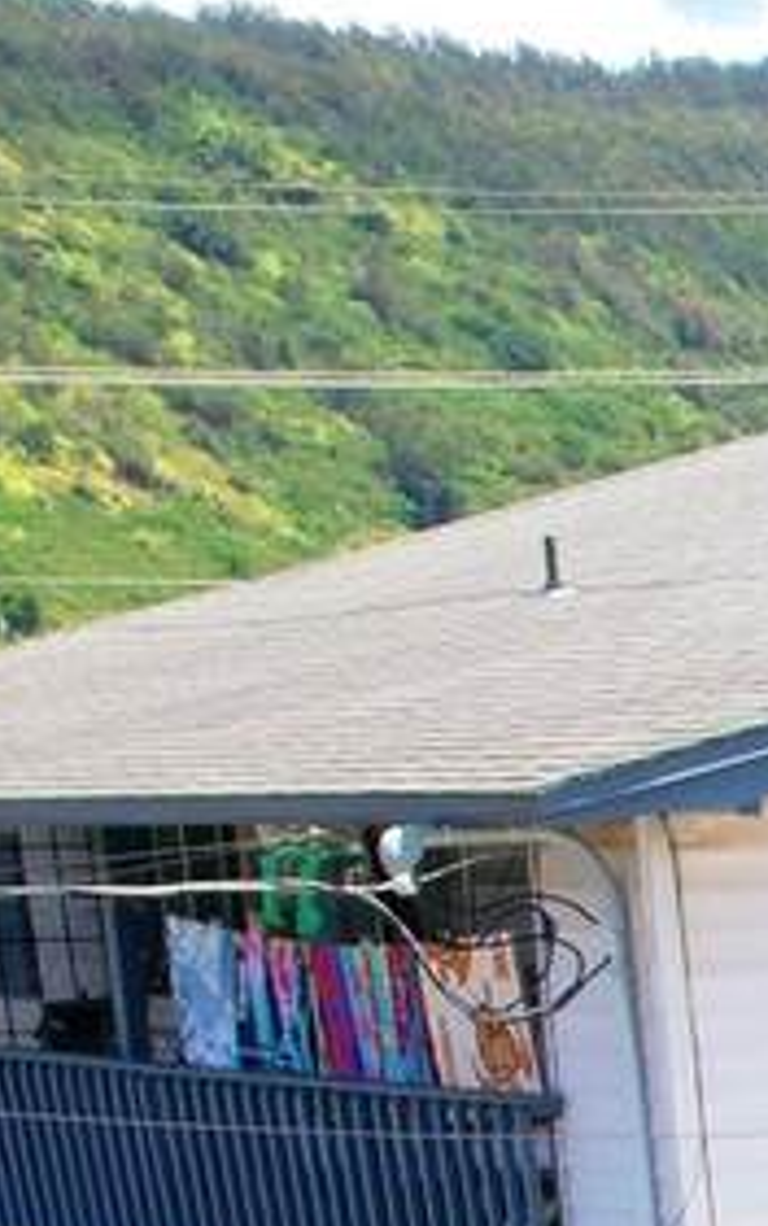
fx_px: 3411
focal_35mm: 102
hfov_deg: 9.9
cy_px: 1743
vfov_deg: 18.5
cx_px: 2256
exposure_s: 1/1000
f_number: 2.8
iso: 110
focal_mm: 8.38
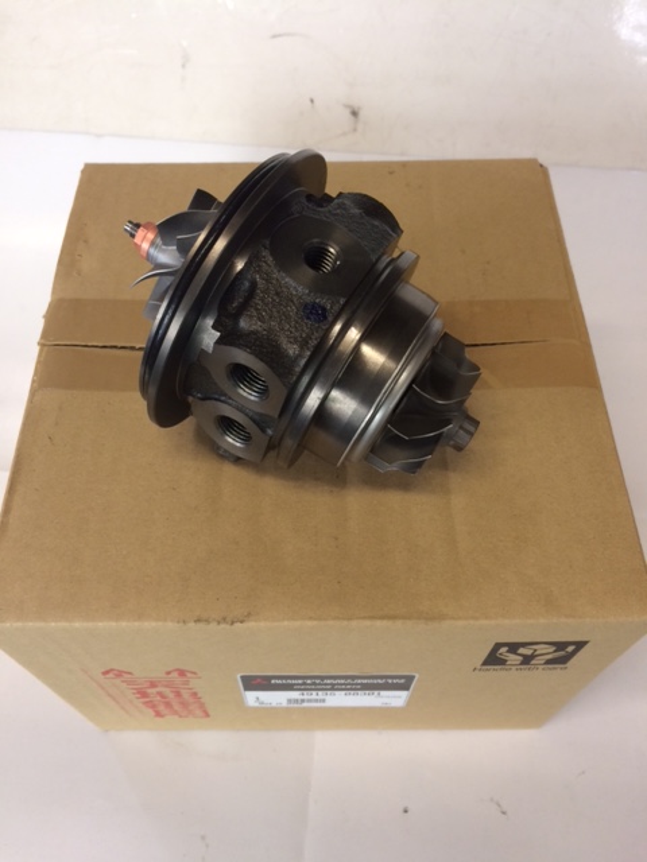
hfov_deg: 48.2
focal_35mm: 29
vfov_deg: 61.7
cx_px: 324
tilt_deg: -58.6
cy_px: 431
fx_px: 723
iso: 64
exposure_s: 1/33
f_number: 2.2
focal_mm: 4.15
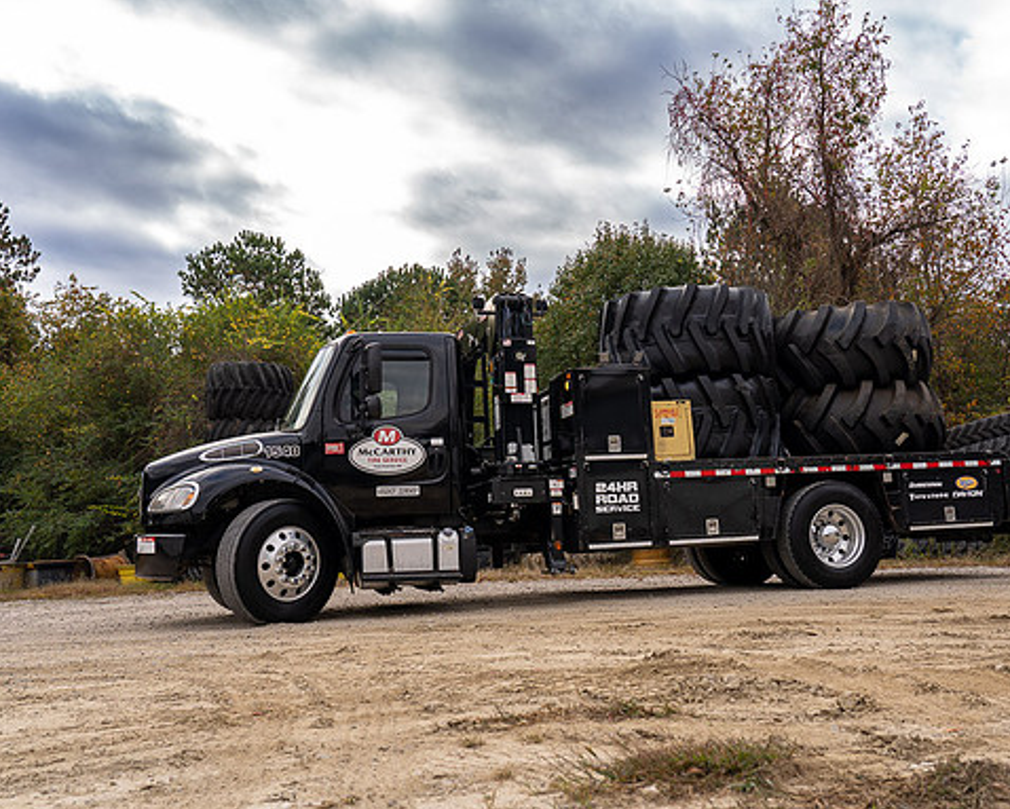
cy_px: 407
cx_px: 562
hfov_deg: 54.1
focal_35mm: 33
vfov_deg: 44.6
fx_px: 987
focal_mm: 29
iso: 100
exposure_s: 1/125
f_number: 5.6
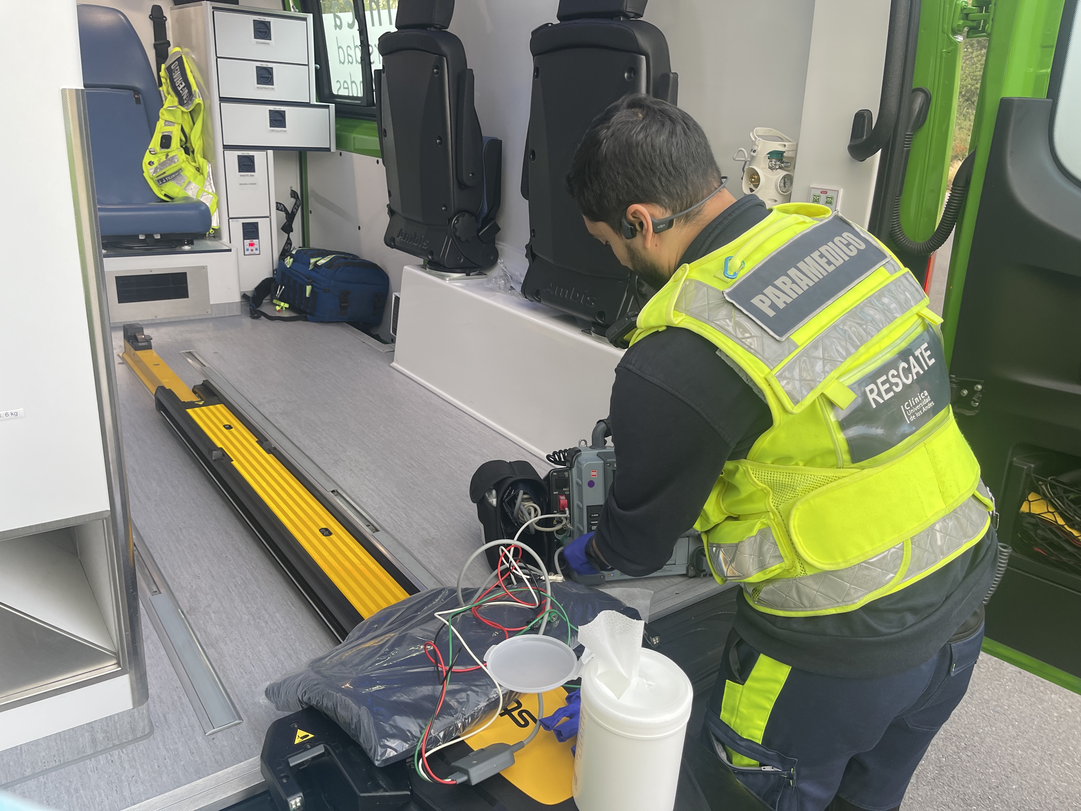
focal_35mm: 26
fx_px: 812
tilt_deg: -21.4
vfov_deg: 53.1
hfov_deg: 67.3
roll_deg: -4.5
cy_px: 406
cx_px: 540
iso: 64
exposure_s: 1/121
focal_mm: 5.1
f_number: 1.6
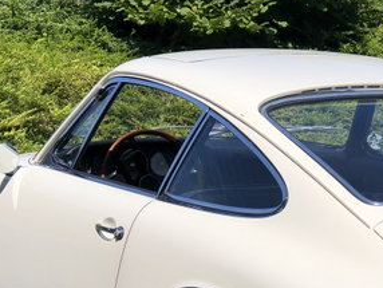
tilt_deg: -10.2
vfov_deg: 9.7
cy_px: 249
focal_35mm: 153
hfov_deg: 12.8
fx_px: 1694
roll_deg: -0.4
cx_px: 333
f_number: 2.8
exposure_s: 1/1372
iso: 20
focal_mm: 6.6
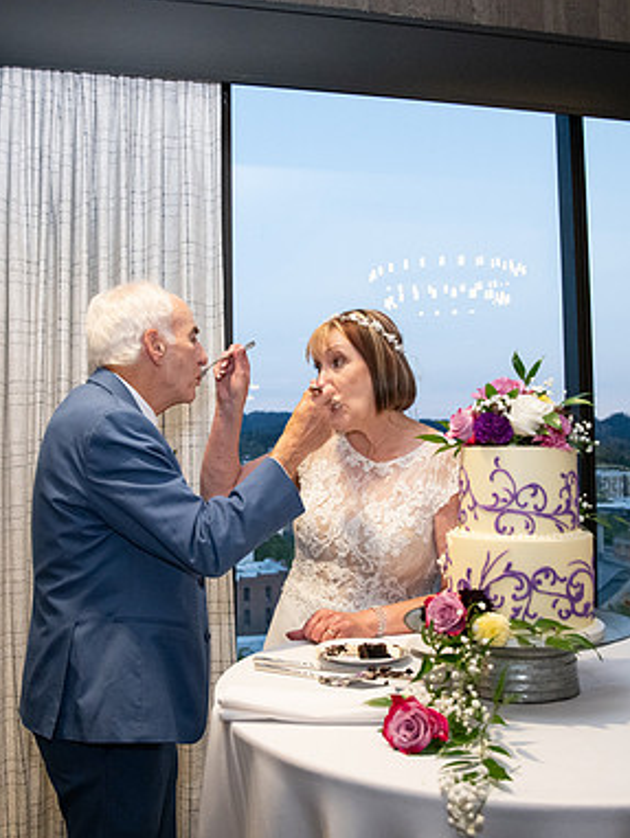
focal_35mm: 35
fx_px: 848
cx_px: 285
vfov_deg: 52.6
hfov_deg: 40.7
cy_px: 420
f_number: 4
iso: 2500
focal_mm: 24
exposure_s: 1/320
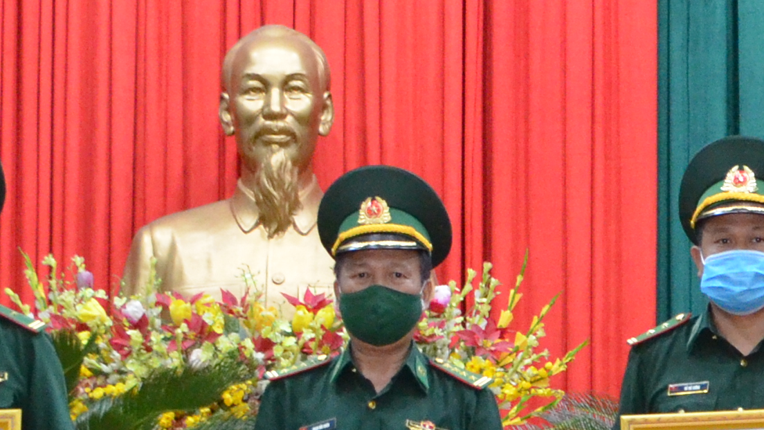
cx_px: 783
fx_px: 3120
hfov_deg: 13.7
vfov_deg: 7.9
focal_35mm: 154
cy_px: 330
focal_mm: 22
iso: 2500
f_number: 4
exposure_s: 1/60
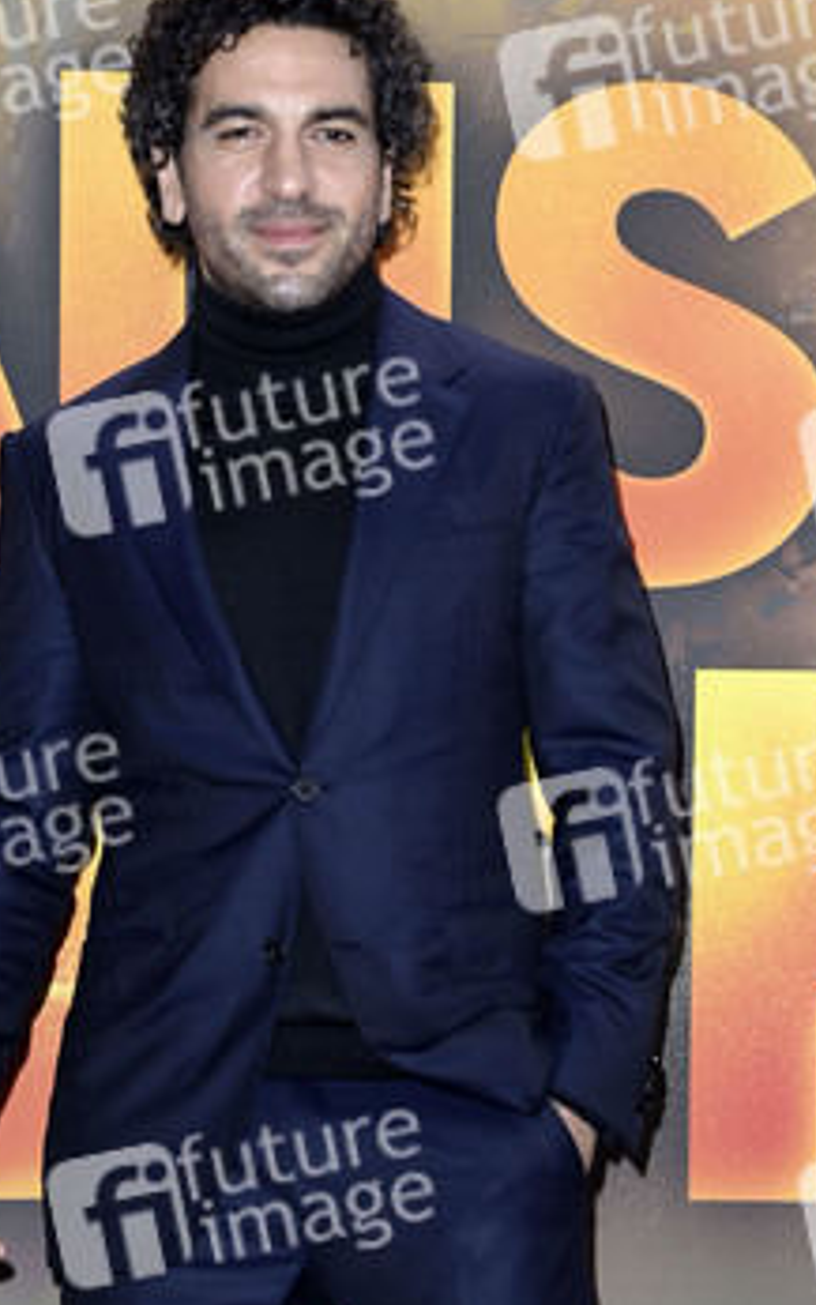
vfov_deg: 18.1
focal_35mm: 115
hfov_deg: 11.4
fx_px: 4090
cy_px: 636
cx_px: 350
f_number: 5.6
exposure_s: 1/250
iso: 640
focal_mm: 98
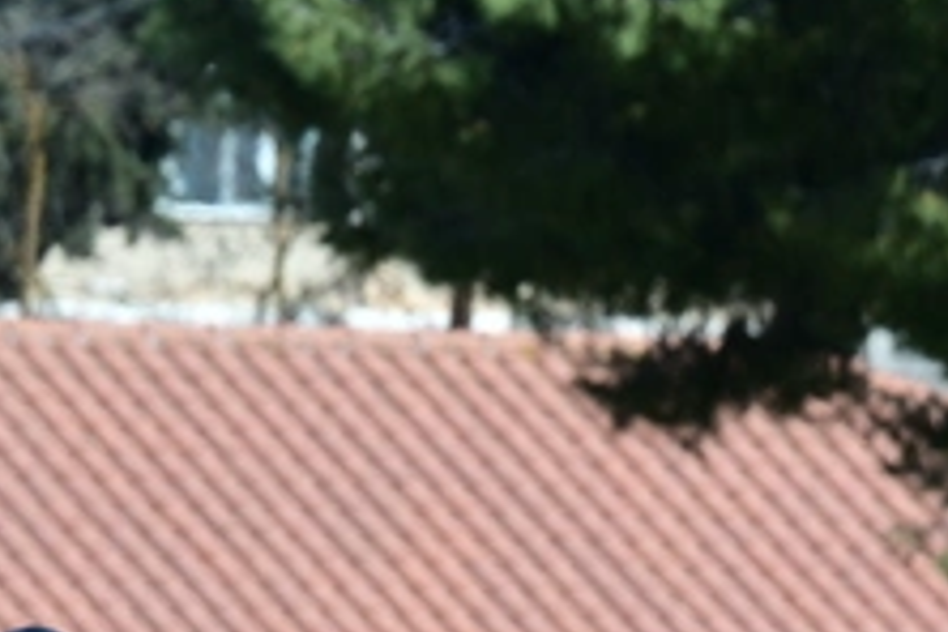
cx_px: 848
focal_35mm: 1120
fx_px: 29491
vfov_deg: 1.2
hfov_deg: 1.8
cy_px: 1050
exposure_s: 1/400
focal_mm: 170
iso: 125
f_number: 7.1
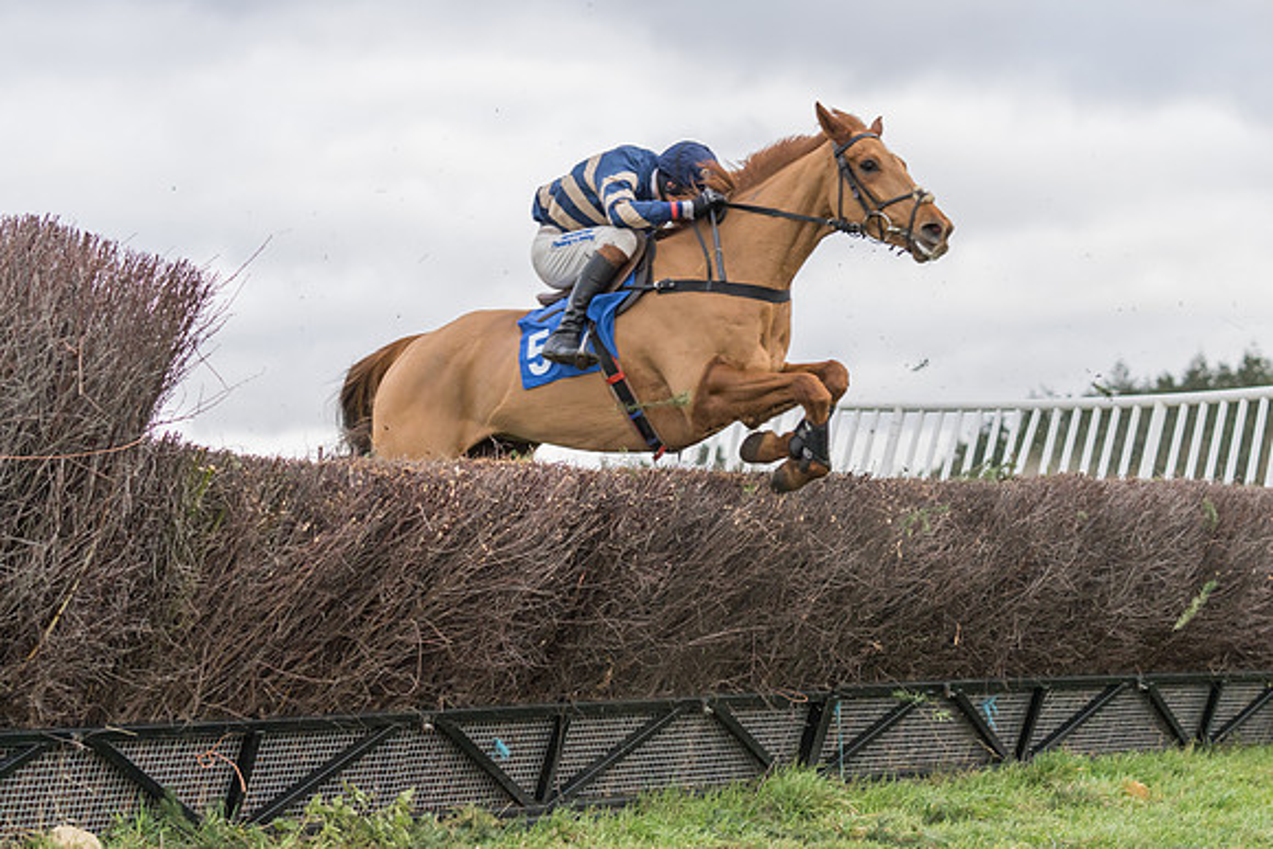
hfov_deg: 19.9
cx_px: 833
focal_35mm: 102
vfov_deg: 13.4
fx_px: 3612
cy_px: 287
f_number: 2.8
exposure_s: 1/1000
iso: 800
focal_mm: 70
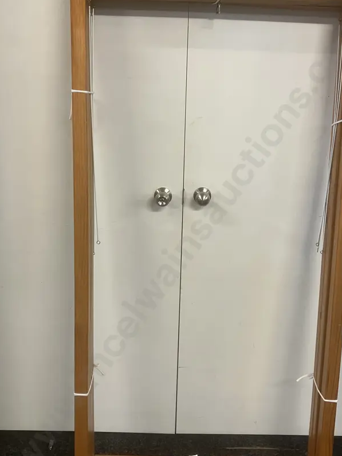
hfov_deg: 39.6
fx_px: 474
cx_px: 196
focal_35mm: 36
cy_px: 235
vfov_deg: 51.3
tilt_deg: -14.8
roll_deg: -2.5
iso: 100
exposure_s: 1/50
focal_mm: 3.99
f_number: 1.8
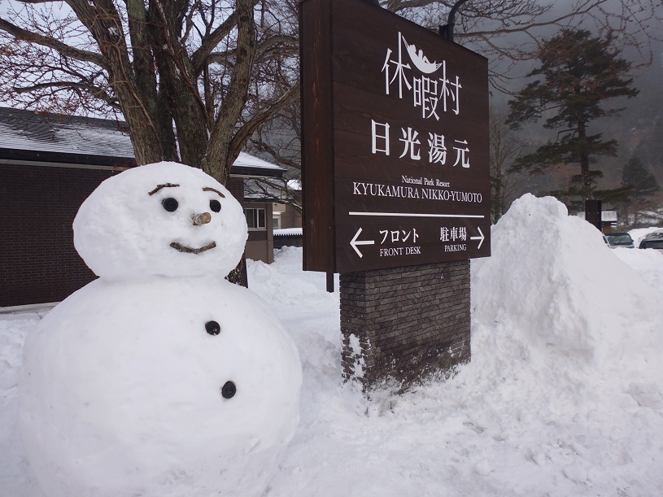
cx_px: 332
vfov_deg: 56.8
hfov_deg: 71.6
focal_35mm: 24
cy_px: 248
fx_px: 460
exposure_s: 1/200
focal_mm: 4.3
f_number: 2.8
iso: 100
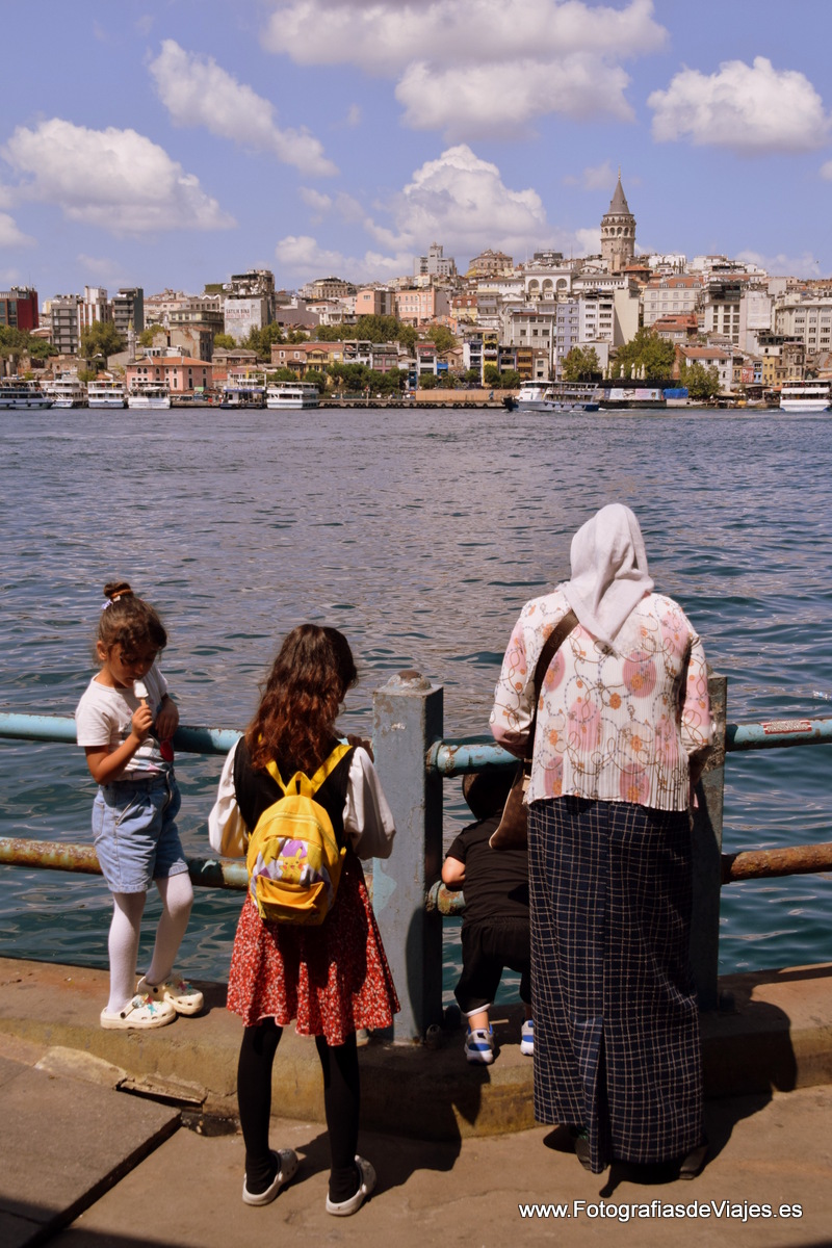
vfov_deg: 43.6
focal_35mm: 45
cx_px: 416
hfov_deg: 29.9
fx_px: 1560
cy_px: 624
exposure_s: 1/2000
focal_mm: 30
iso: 400
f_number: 7.1
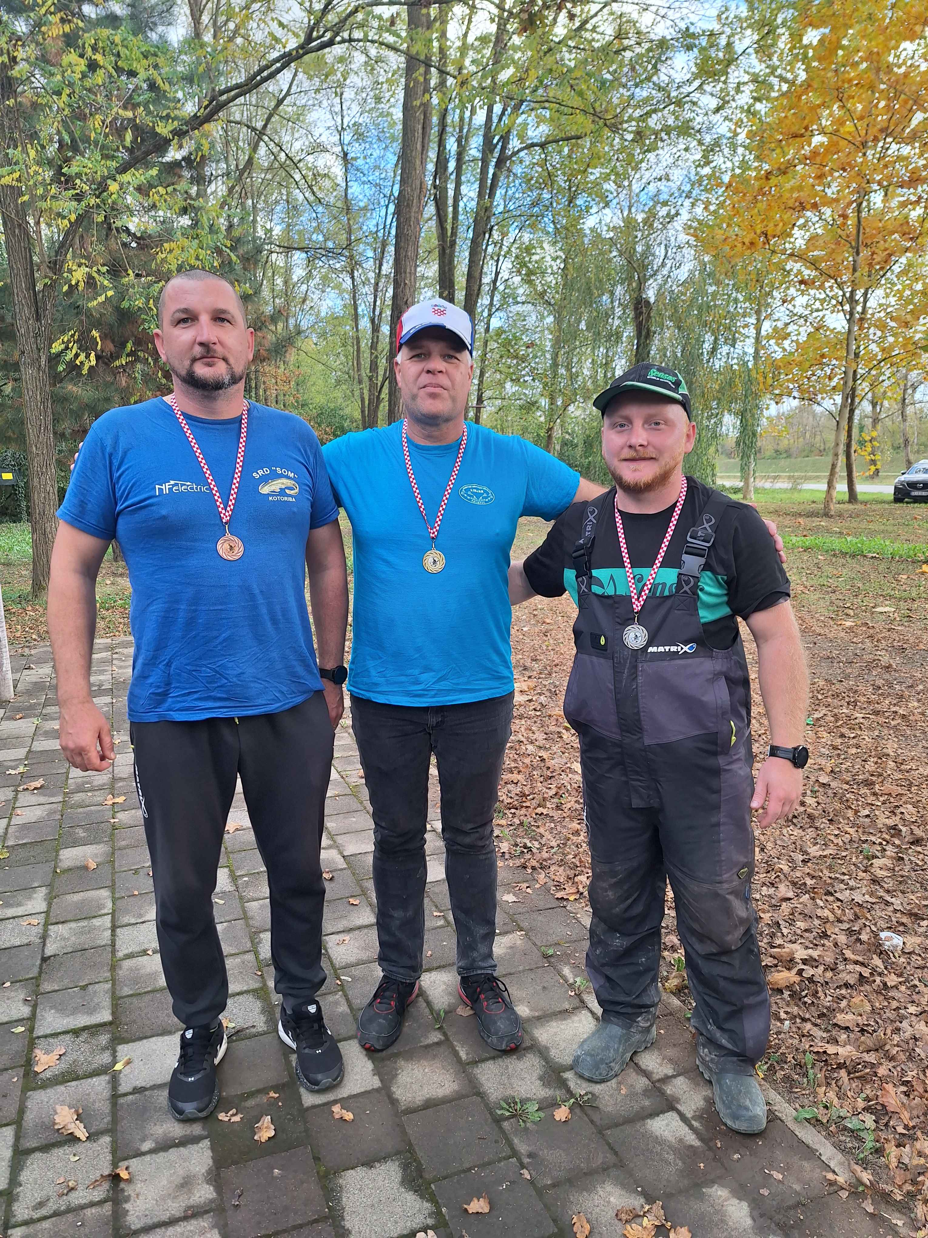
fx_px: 822
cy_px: 619
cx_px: 464
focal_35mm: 23
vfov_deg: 73.9
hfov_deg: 58.9
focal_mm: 5.54
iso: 40
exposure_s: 1/219
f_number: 1.8
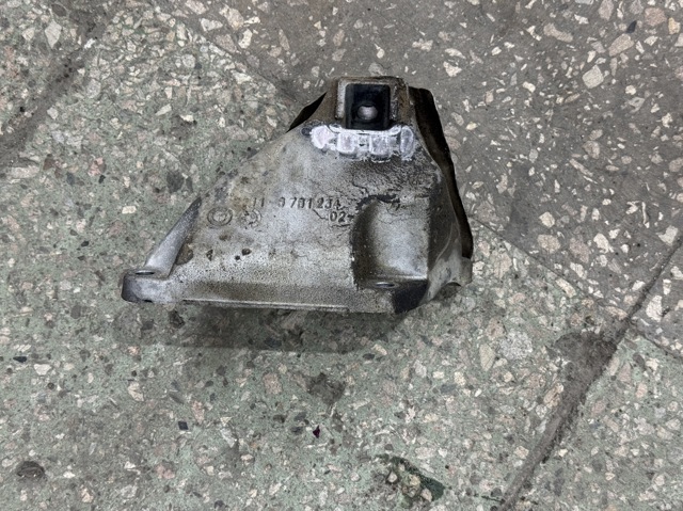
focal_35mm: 48
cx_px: 342
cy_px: 256
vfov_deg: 30.2
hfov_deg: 39.7
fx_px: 946
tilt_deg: -85.1
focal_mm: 6.76
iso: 160
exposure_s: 1/50
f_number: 1.78
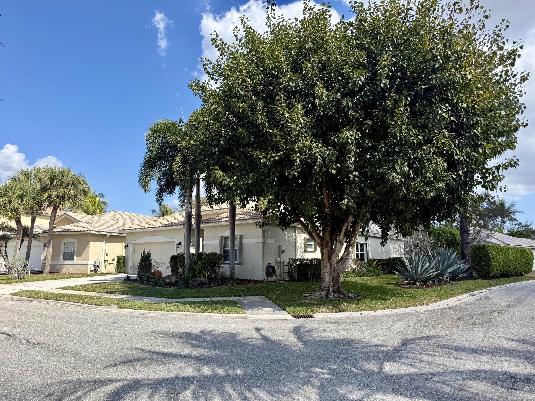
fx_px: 371
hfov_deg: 71.6
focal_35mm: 24
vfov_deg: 56.8
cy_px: 200
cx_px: 268
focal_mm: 6.76
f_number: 1.78
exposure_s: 1/2907
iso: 80
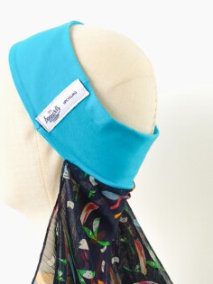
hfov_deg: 24.0
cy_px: 265
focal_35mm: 61
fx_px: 501
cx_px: 129
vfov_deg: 30.1
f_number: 1.65
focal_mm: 6.14
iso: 50
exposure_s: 1/20
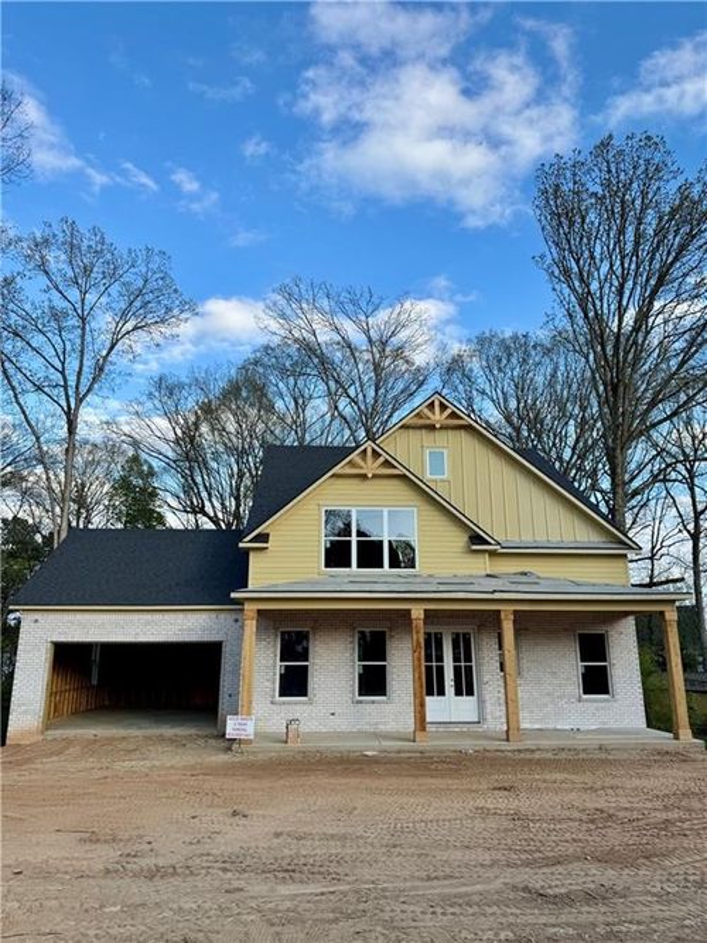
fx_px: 654
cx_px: 354
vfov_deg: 71.6
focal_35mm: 24
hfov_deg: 56.8
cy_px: 472
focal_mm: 6.76
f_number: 1.78
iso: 80
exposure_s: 1/1923
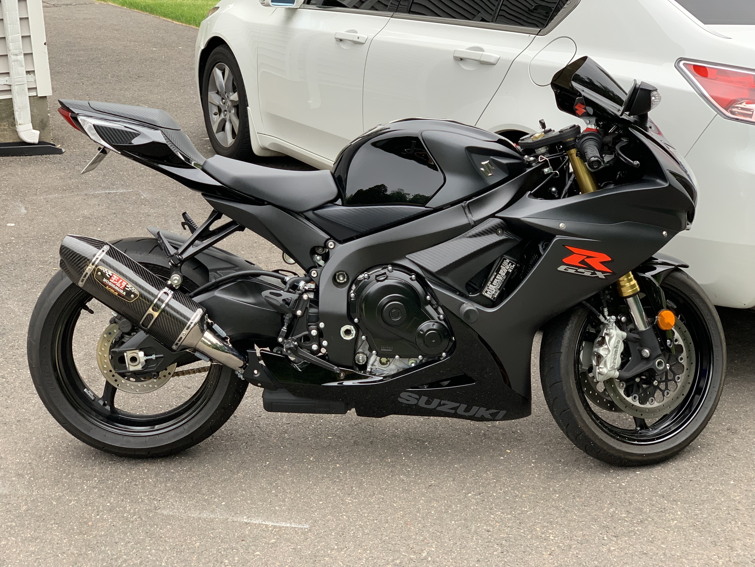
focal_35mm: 52
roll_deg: +1.1
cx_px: 378
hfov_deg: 36.8
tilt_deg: -19.9
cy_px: 284
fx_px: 1134
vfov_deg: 28.0
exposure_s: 1/122
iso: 80
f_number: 2.4
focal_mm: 6
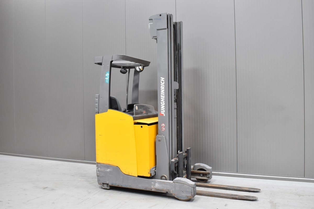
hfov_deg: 57.2
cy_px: 104
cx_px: 157
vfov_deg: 40.0
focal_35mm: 33
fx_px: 288
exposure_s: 1/30
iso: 1600
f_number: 5
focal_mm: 22
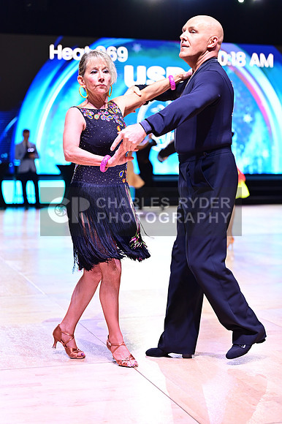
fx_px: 823
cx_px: 141
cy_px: 212
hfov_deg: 19.4
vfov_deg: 28.9
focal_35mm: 70
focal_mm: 70
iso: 1600
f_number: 2.8
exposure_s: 1/320
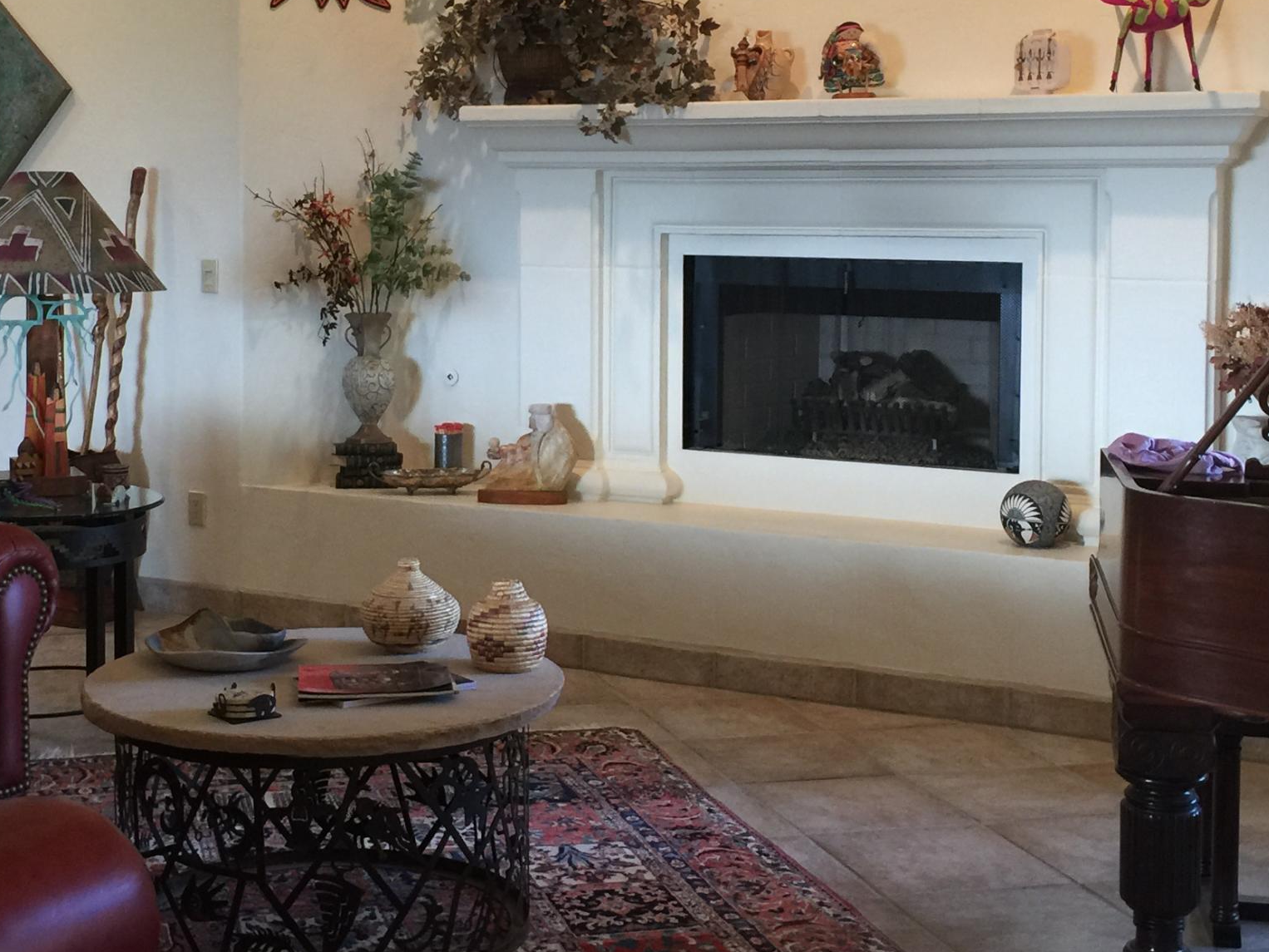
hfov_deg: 33.7
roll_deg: -0.3
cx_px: 520
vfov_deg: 25.5
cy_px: 298
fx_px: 2090
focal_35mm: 57
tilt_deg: -3.4
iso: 50
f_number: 2.2
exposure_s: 1/15
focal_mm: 4.15
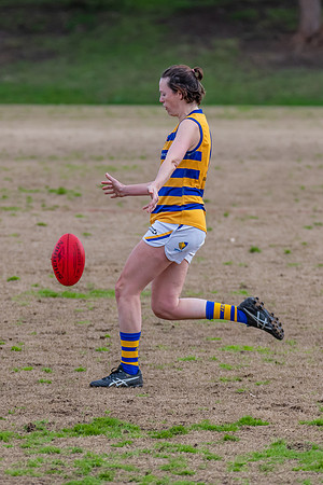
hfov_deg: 2.6
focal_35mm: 536
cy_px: 232
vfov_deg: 3.8
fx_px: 7209
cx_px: 120
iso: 800
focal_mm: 280
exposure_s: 1/1600
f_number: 6
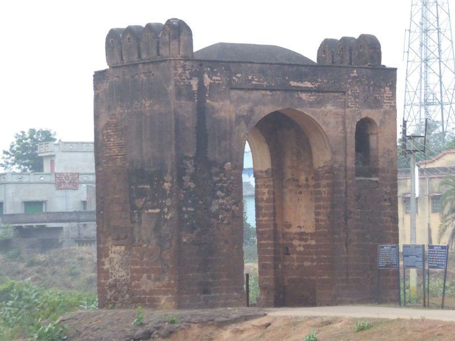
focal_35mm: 191
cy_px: 170
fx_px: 2511
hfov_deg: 10.4
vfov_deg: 7.8
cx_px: 228
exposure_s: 1/30
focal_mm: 30.9
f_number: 5.6
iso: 400
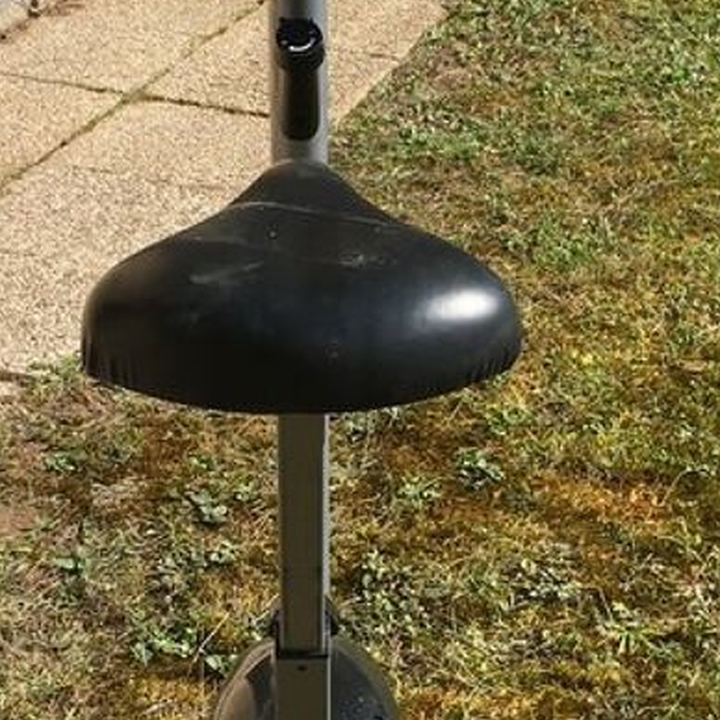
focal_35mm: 88
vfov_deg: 19.6
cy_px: 511
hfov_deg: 19.7
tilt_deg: -28.0
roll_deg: +0.8
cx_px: 360
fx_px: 2071
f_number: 2.2
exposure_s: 1/1672
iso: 25
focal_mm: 4.15
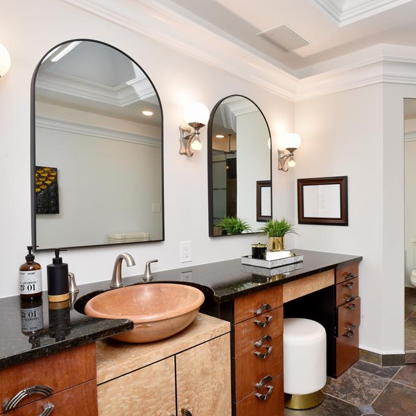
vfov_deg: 69.6
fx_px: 299
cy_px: 206
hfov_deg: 67.9
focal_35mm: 22
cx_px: 274
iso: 800
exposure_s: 1/60
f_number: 13
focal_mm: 17
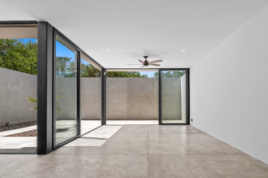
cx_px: 147
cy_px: 102
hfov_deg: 83.7
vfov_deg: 61.6
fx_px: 149
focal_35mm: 20
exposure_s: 1/25
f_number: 9
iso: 320
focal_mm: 16
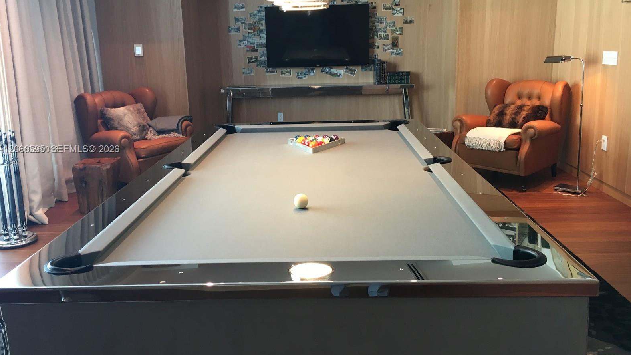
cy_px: 150
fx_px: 535
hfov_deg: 61.0
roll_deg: +0.9
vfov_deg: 36.6
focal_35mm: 32
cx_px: 315
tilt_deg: -11.1
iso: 80
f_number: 2.2
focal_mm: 4.15
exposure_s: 1/30
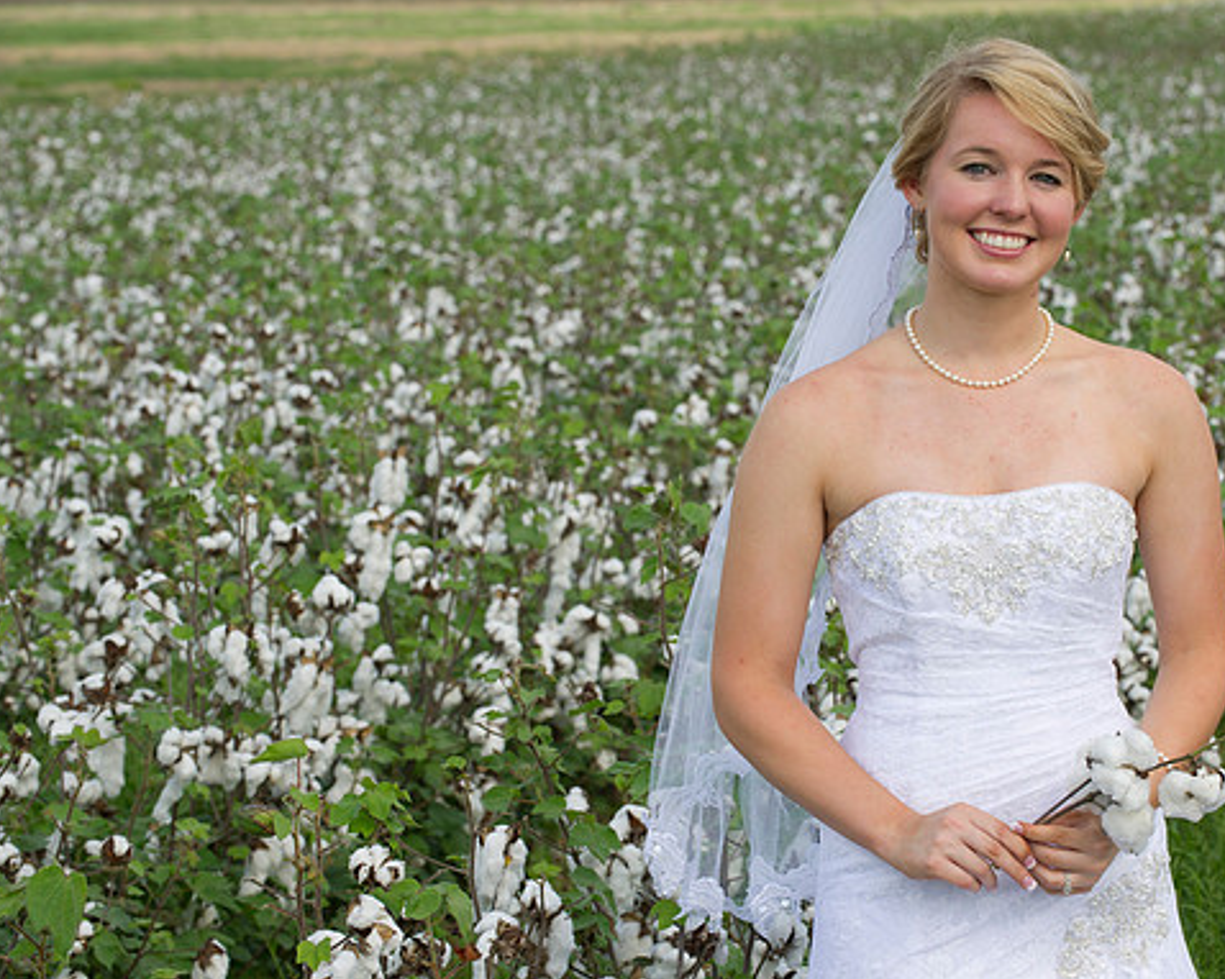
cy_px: 490
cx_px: 707
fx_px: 4784
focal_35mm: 132
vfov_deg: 11.7
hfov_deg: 14.6
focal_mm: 116
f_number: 8
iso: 200
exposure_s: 1/160
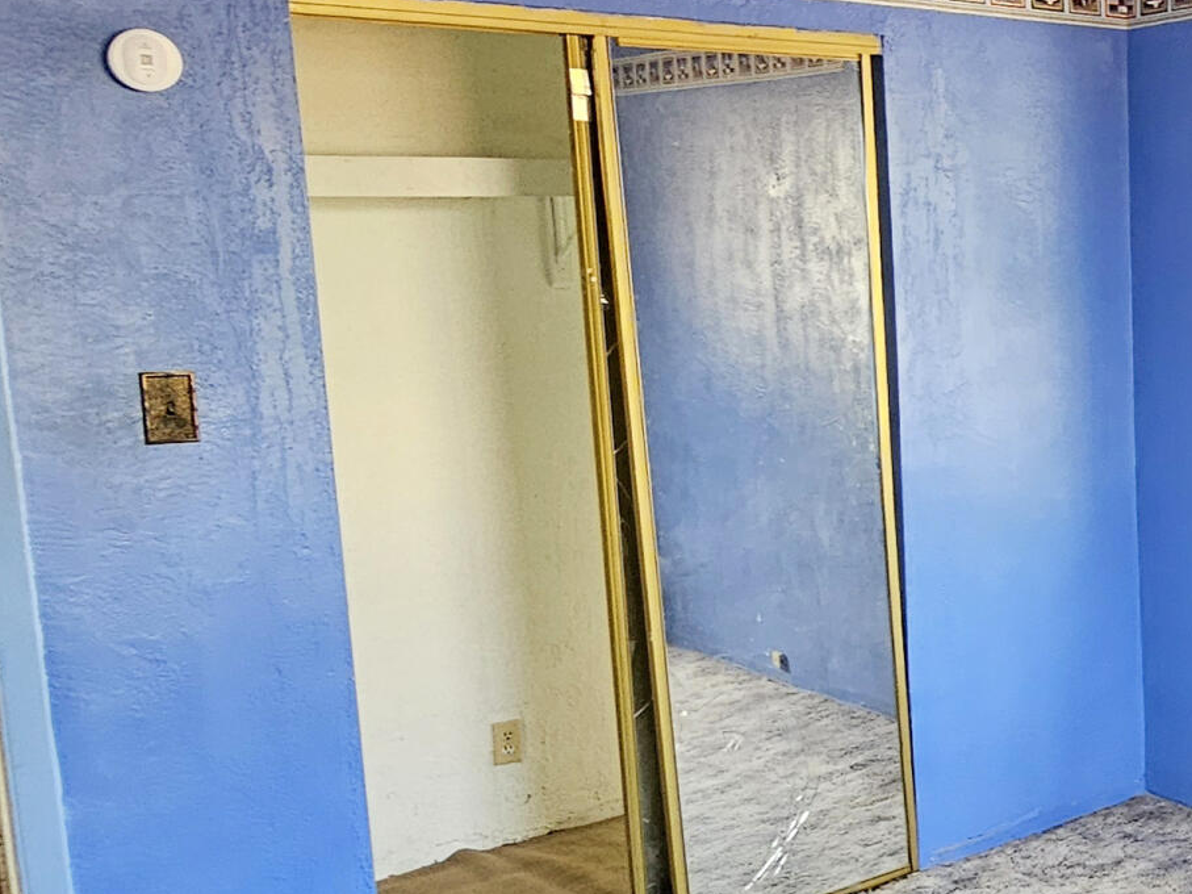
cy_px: 506
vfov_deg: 33.5
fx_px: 1481
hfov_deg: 36.8
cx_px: 1318
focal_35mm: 43
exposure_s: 1/60
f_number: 2.2
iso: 160
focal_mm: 2.2
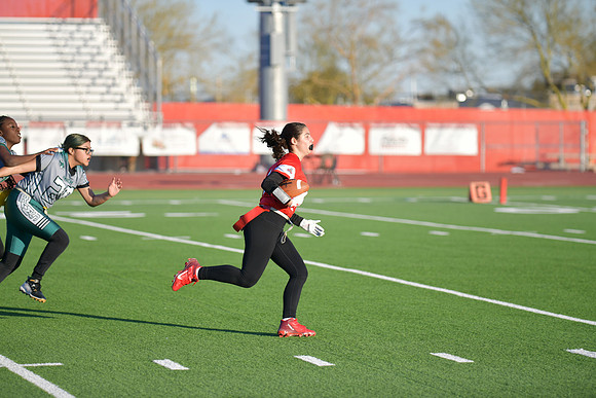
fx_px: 2649
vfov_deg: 8.6
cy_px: 199
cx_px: 298
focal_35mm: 160
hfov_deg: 12.8
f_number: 2.8
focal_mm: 160
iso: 64
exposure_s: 1/800
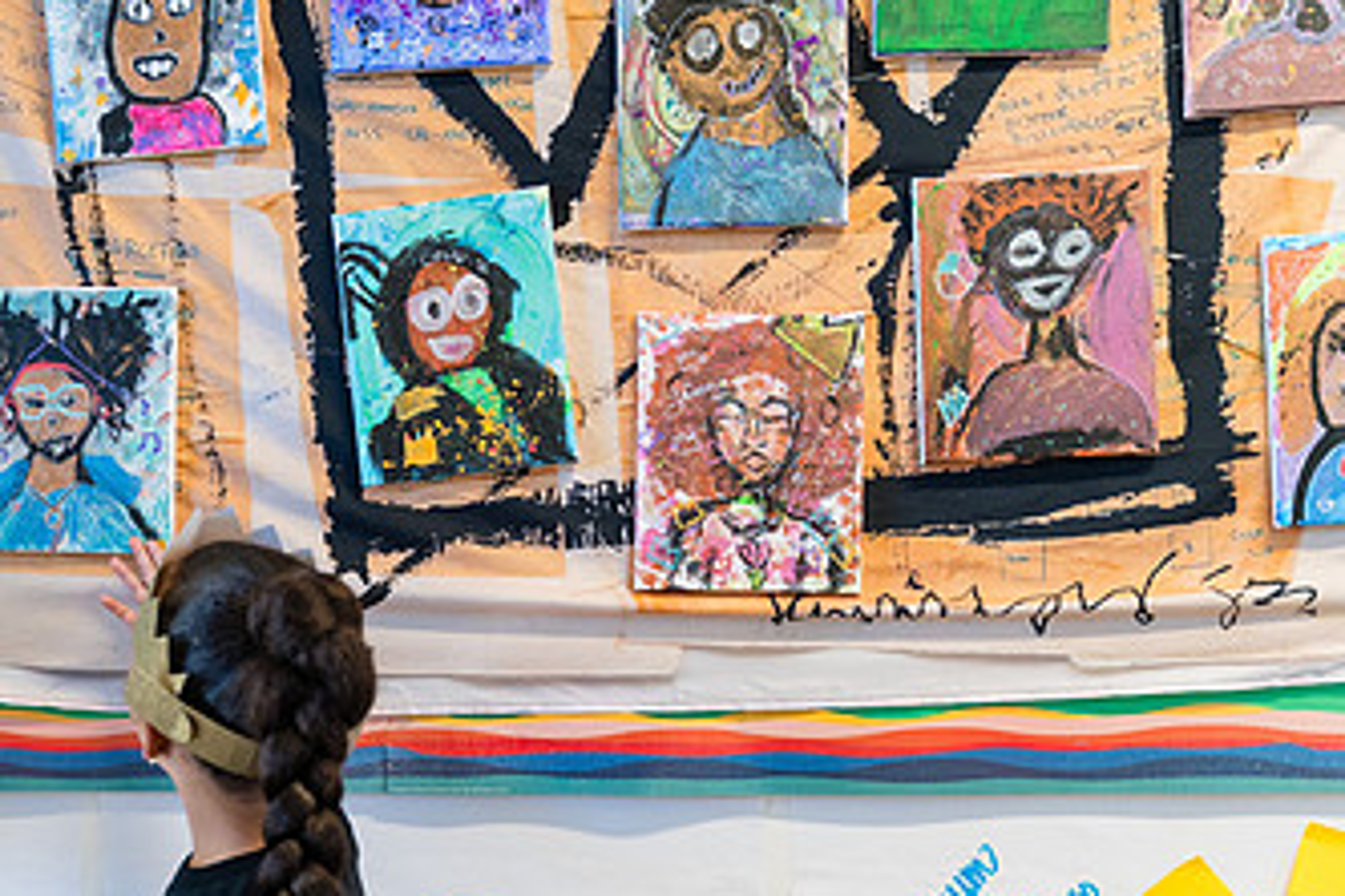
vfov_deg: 24.9
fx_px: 2017
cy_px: 595
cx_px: 299
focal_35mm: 54
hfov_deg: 35.8
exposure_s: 1/200
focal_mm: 31
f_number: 2.8
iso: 1600
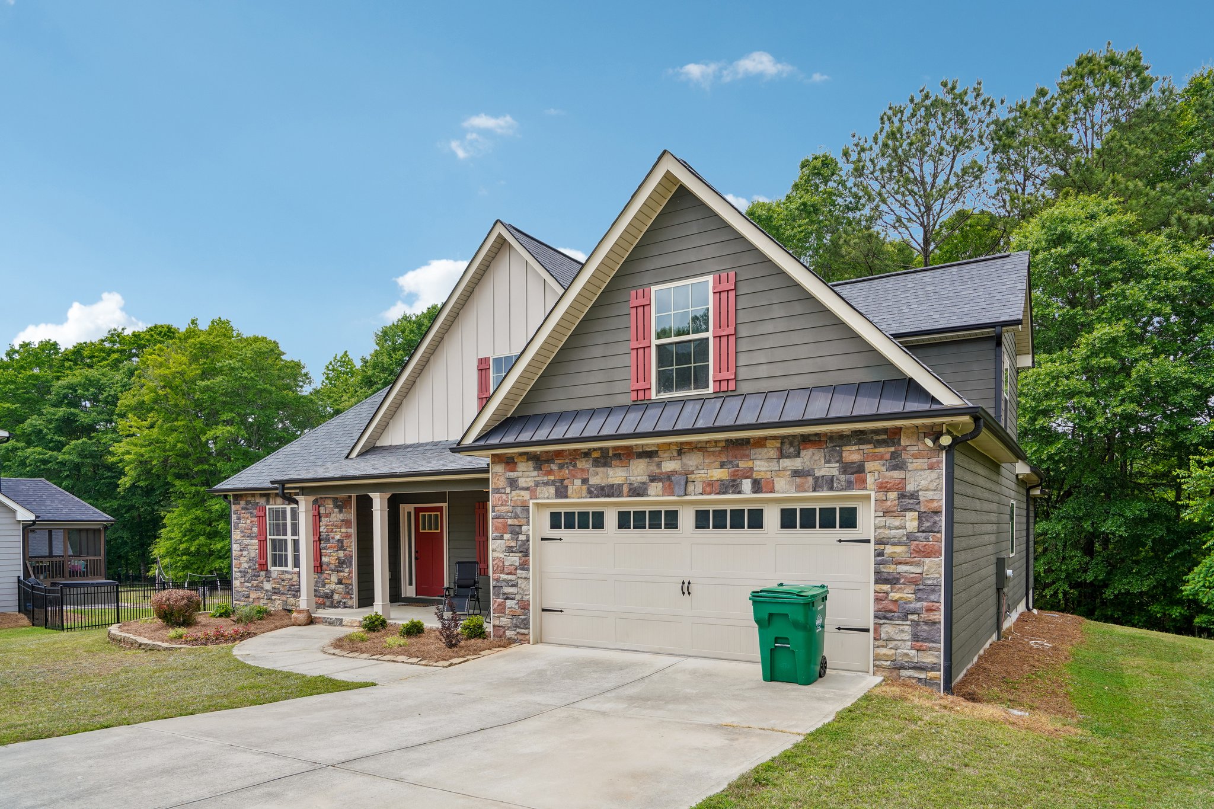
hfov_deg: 81.2
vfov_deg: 59.5
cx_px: 607
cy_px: 404
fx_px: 708
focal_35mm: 21
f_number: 8
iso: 100
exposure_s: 1/100
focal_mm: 21
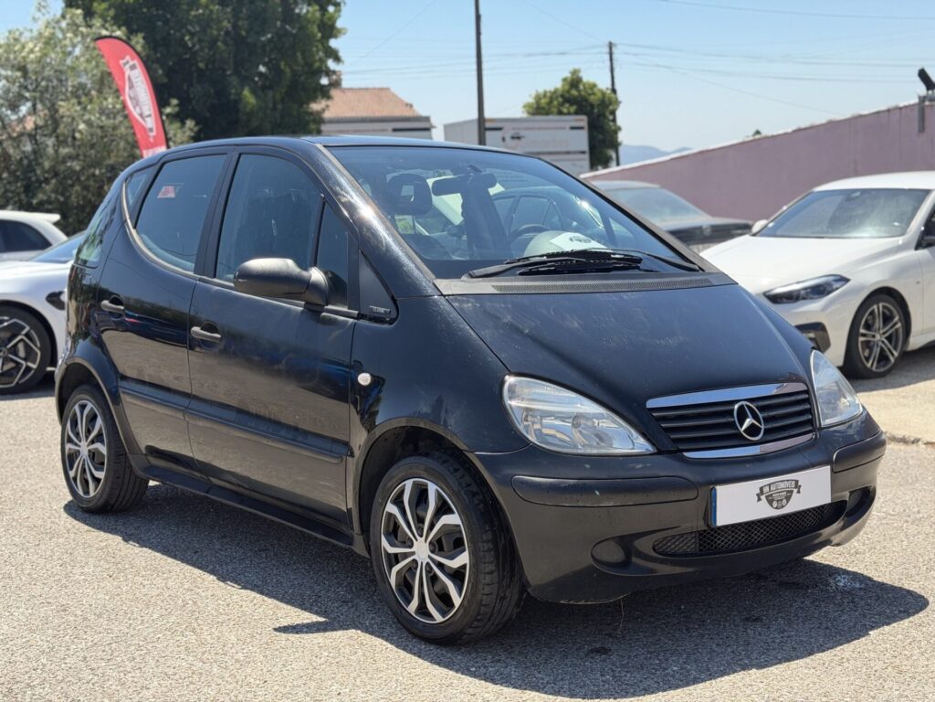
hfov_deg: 39.7
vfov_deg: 30.3
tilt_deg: -8.2
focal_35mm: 48
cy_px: 351
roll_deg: +2.5
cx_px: 468
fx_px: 1297
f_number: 1.78
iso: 100
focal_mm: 6.76
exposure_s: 1/1754
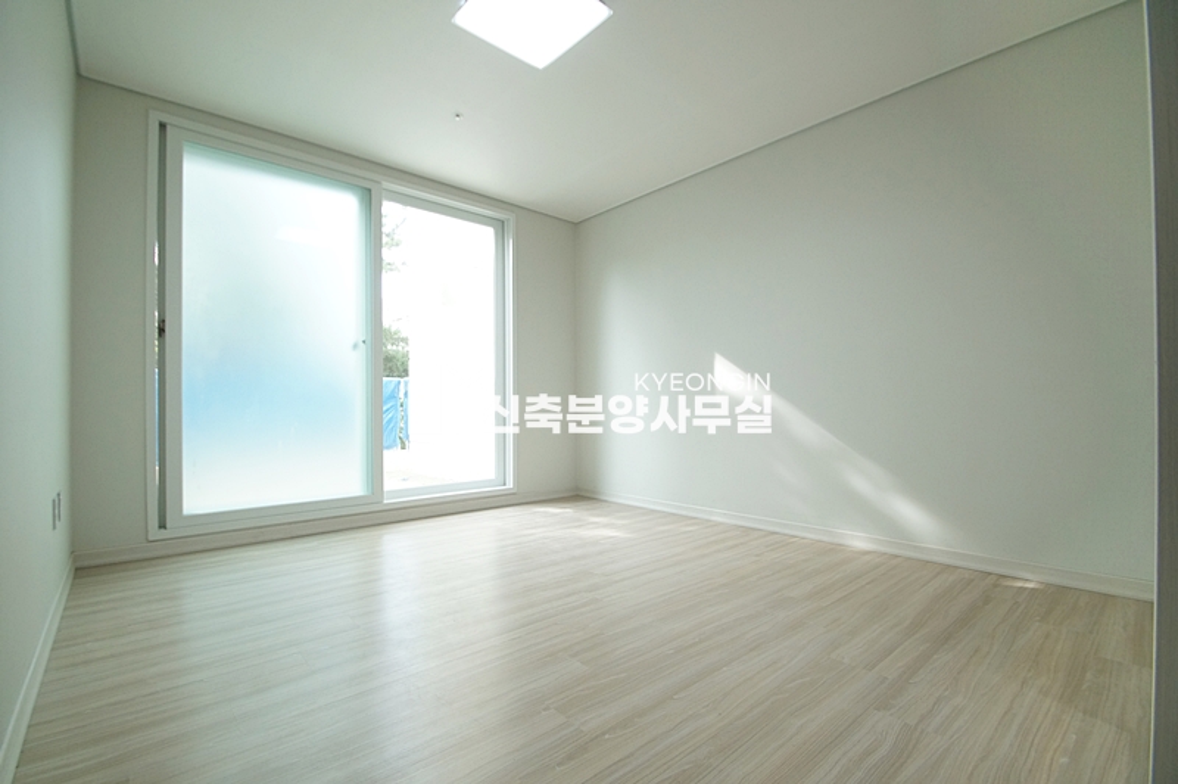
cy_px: 392
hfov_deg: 100.4
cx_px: 589
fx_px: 490
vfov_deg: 77.2
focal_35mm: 15
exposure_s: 1/200
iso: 800
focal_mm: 10
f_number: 4
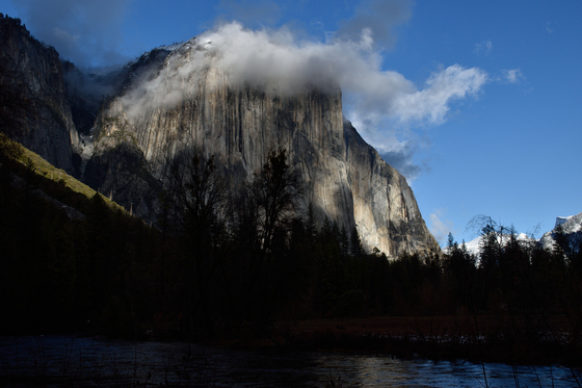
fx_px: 776
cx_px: 291
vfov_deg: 28.1
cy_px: 194
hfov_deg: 41.1
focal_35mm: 48
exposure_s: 1/640
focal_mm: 32
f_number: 11
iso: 200
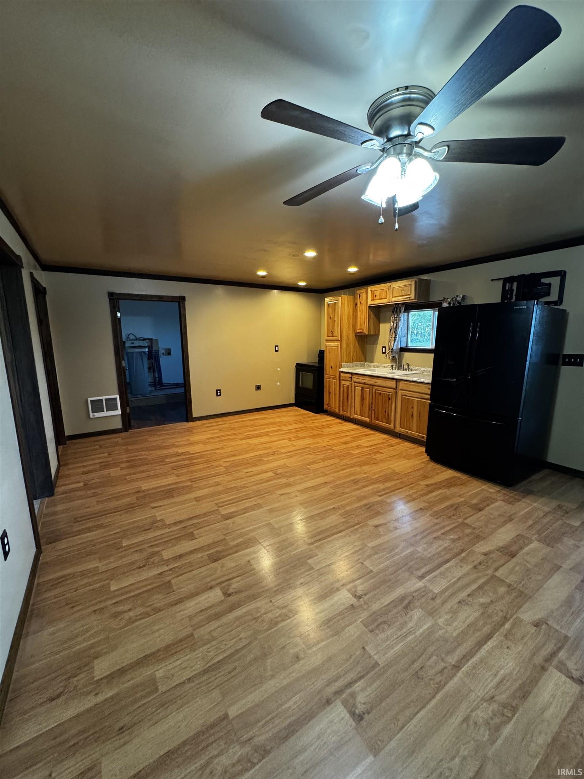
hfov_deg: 85.7
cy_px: 390
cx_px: 292
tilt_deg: -9.3
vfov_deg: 102.1
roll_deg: +0.7
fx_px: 315
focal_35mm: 14
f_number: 2.2
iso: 400
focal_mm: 2.22
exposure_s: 1/60
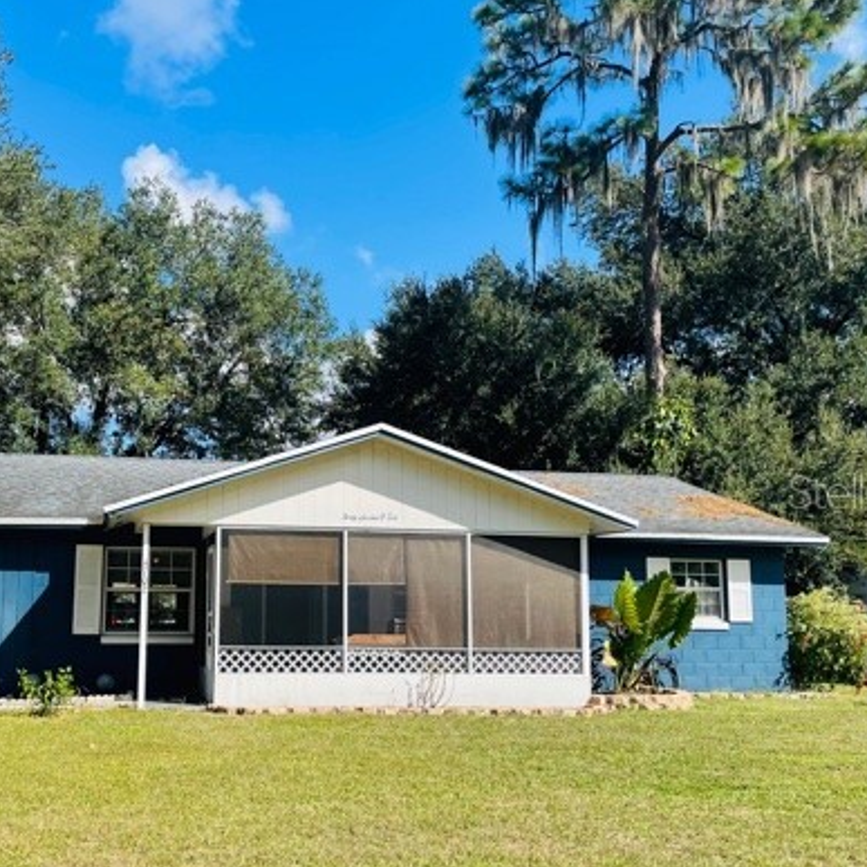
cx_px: 282
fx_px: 1077
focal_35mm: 38
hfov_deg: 43.2
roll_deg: -0.3
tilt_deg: +7.2
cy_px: 491
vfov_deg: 43.8
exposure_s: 1/2618
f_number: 1.6
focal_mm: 4.2
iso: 32
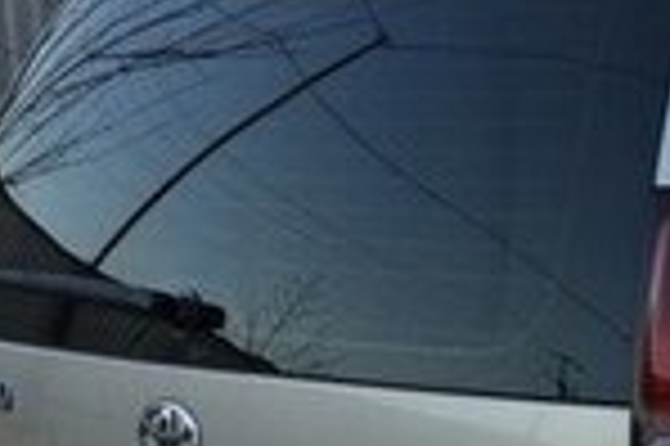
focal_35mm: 134
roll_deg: +1.0
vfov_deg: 9.9
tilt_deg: -12.6
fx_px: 2491
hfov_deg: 14.0
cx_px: 1111
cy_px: 669
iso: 40
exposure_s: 1/100
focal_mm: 4.15
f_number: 2.2
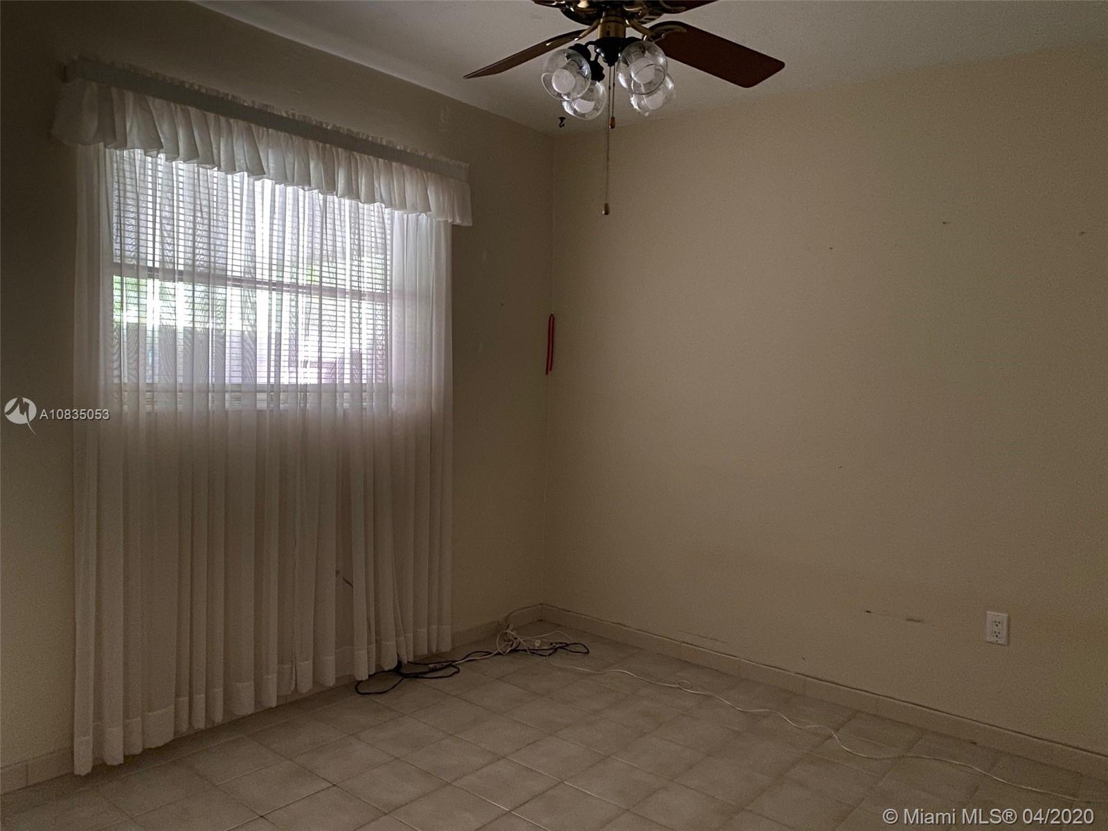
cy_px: 416
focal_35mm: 26
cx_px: 554
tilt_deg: -3.3
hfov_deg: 67.3
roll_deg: -2.2
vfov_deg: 53.1
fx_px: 832
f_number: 1.8
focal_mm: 4.25
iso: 320
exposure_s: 1/15
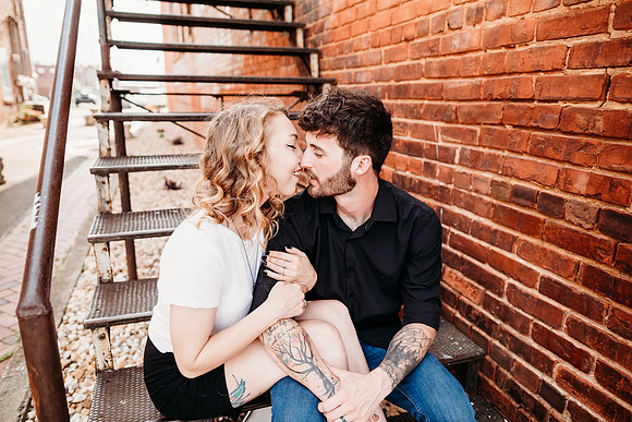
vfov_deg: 53.2
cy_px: 211
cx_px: 316
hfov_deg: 73.7
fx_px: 421
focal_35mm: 24
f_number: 2.8
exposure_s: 1/500
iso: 100
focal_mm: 24
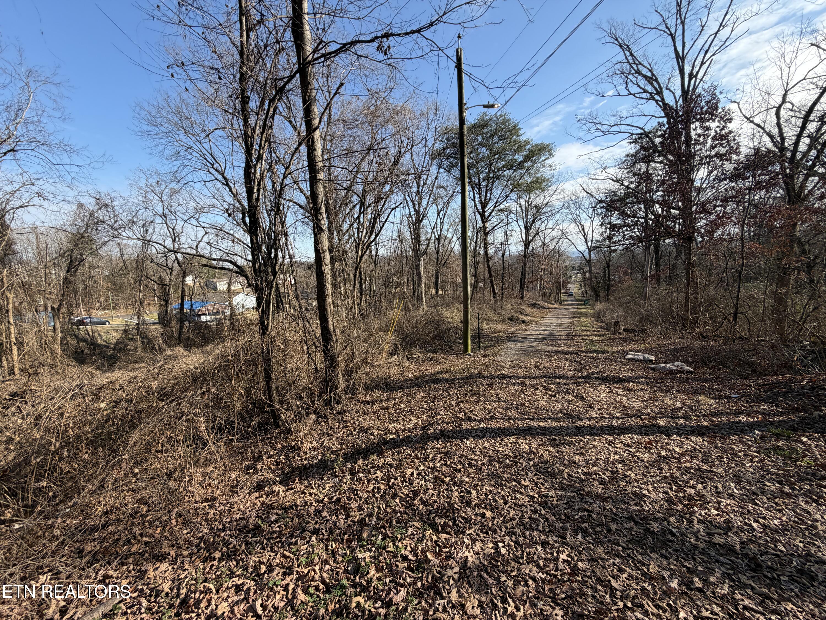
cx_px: 413
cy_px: 310
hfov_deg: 102.1
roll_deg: +4.4
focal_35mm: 14
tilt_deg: -8.4
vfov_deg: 85.7
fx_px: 334
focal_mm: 2.22
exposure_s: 1/619
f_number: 2.2
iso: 40
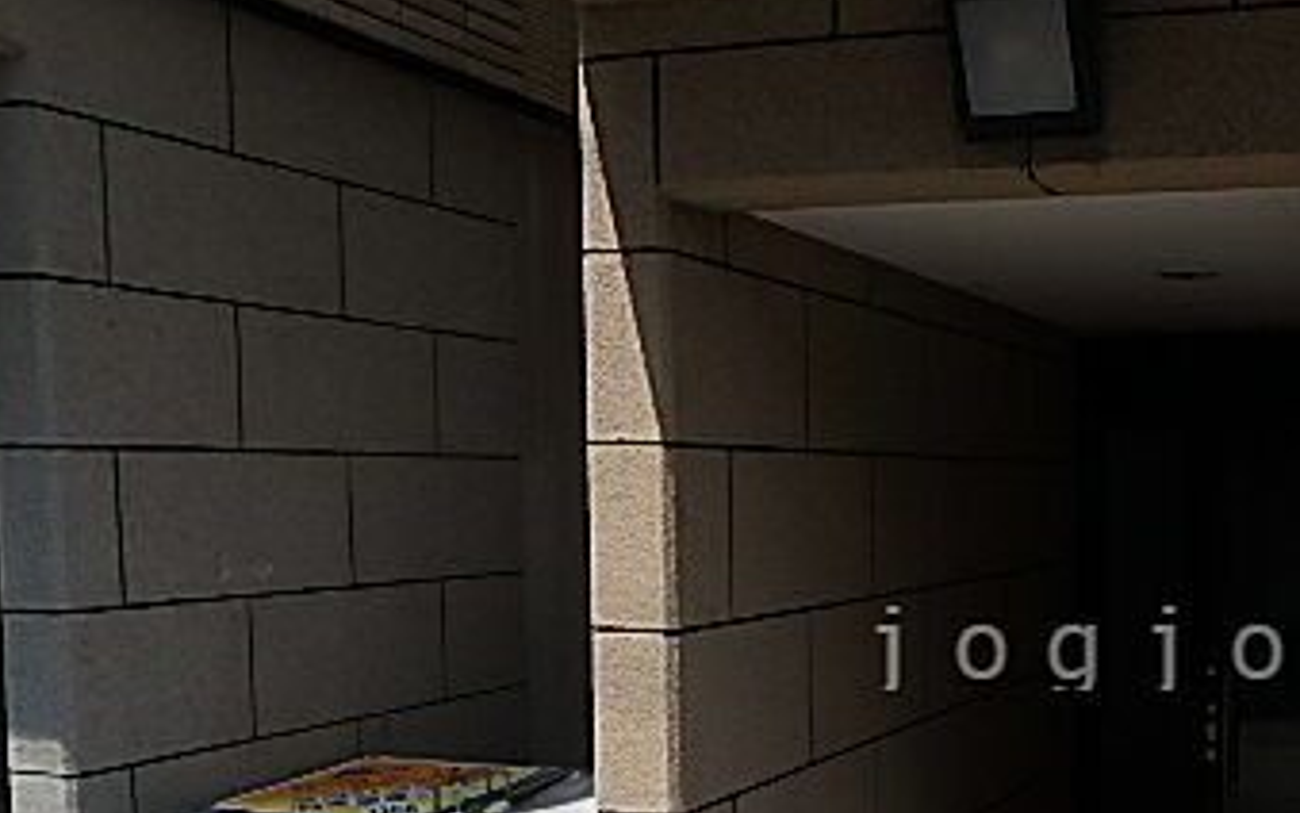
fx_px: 1488
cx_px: 1131
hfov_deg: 43.7
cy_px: 644
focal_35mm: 42
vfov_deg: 29.9
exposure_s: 1/1250
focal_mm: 3.7
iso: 125
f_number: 3.5
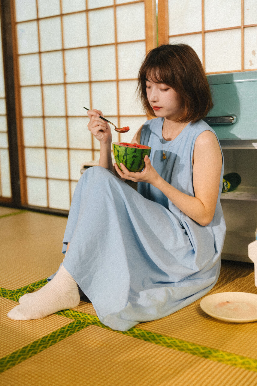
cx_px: 128
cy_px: 193
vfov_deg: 43.6
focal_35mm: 45
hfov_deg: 29.9
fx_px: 482
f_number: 2.2
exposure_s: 1/1000
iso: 400
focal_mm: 45
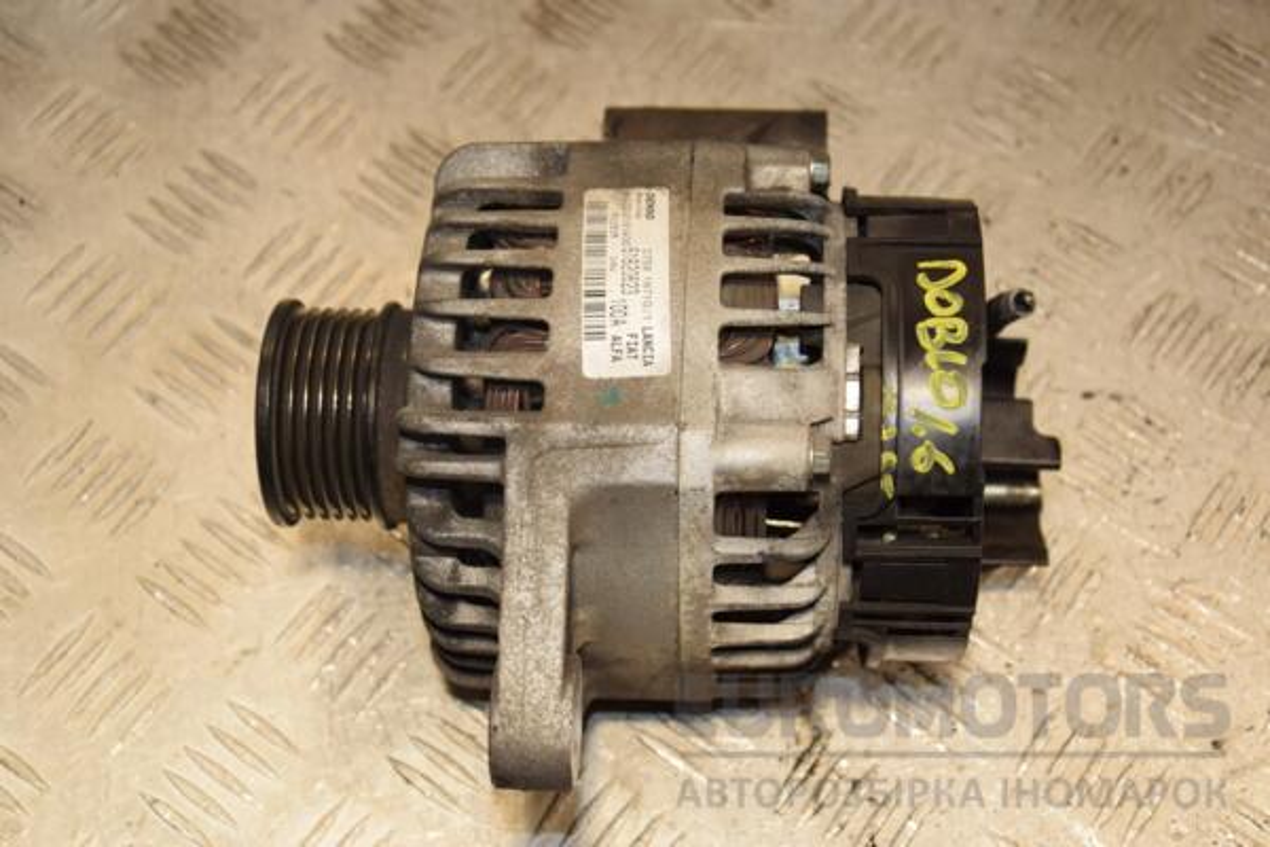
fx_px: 2222
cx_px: 635
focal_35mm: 63
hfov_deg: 31.9
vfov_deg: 21.6
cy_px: 424
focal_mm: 42
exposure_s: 1/200
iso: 800
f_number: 5.6
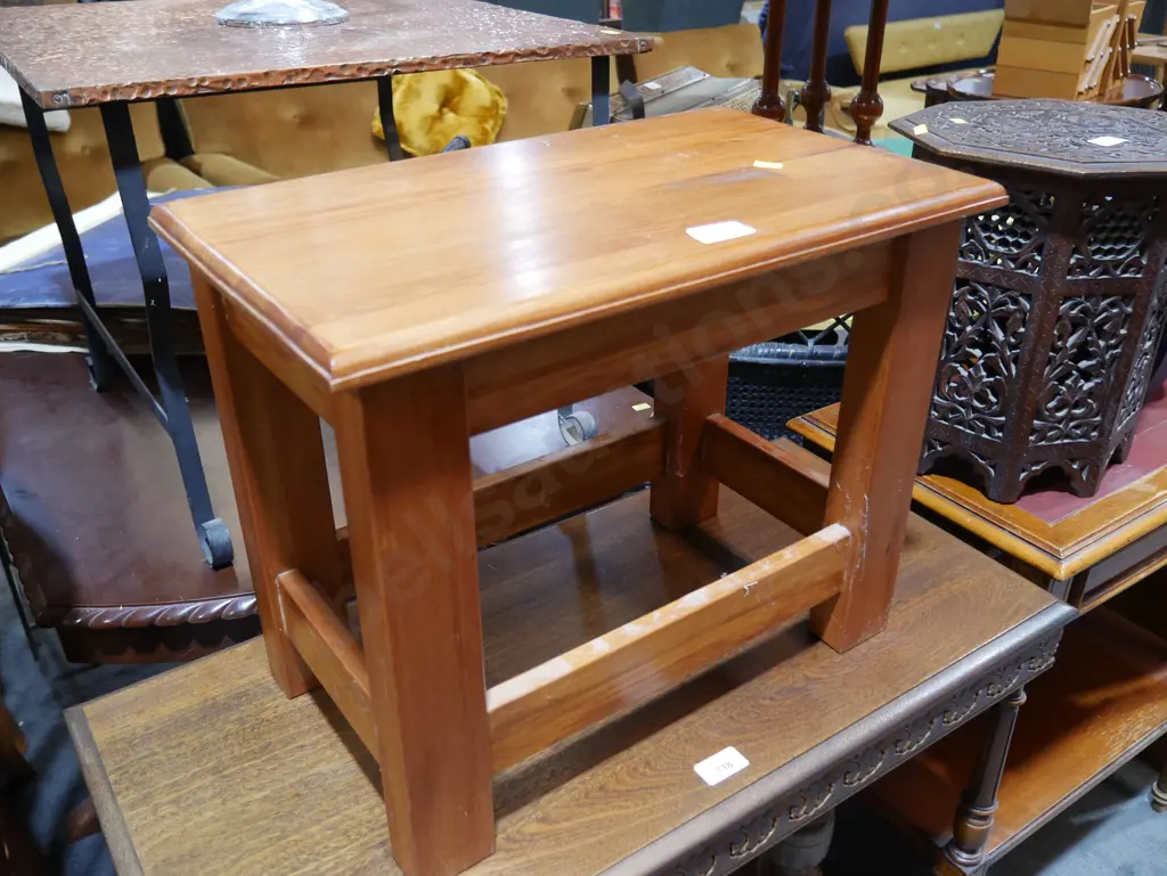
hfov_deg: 59.9
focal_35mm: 30
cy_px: 438
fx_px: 1012
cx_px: 584
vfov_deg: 46.8
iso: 640
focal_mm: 15
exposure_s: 1/60
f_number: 3.6
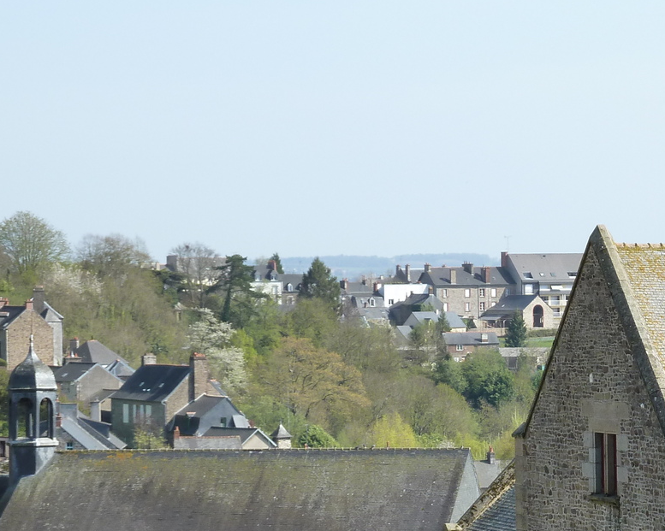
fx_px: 3561
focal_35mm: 181
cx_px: 654
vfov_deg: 8.5
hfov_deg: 10.6
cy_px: 460
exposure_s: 1/320
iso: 125
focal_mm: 14.7
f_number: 4.3
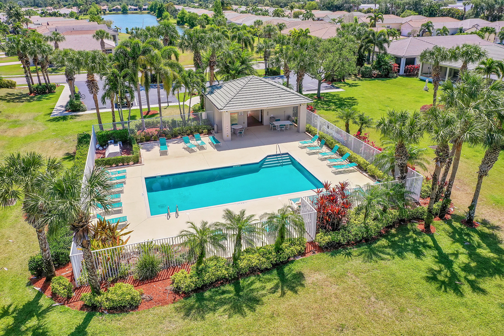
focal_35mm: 28
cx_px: 252
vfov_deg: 46.4
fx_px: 392
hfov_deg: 65.5
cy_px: 168
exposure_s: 1/400
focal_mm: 10.26
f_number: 5.6
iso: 100
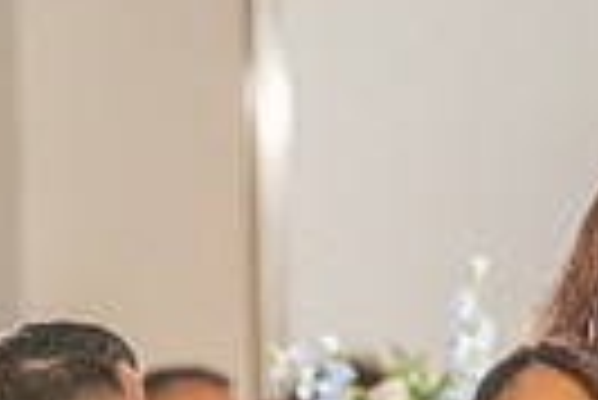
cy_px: 811
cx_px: 202
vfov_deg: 1.6
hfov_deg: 2.4
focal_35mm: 873
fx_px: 14517
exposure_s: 1/200
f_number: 2.8
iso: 1600
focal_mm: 200
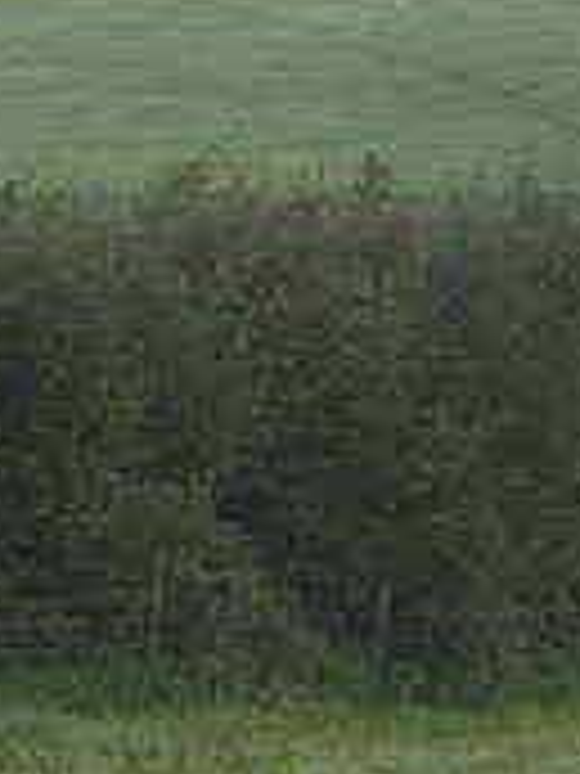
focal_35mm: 503
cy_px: 400
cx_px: 1124
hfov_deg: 2.9
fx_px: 11237
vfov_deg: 3.9
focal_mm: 155
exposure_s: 1/800
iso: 2500
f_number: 6.3
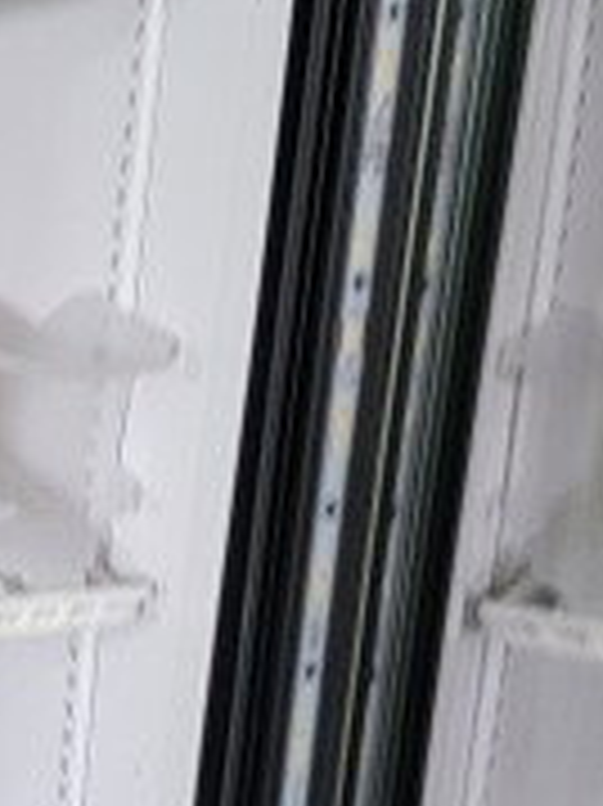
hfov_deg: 12.1
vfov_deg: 17.9
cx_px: -580
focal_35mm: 109
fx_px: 2535
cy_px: 655
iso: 200
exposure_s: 1/40
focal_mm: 6.7
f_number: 1.8
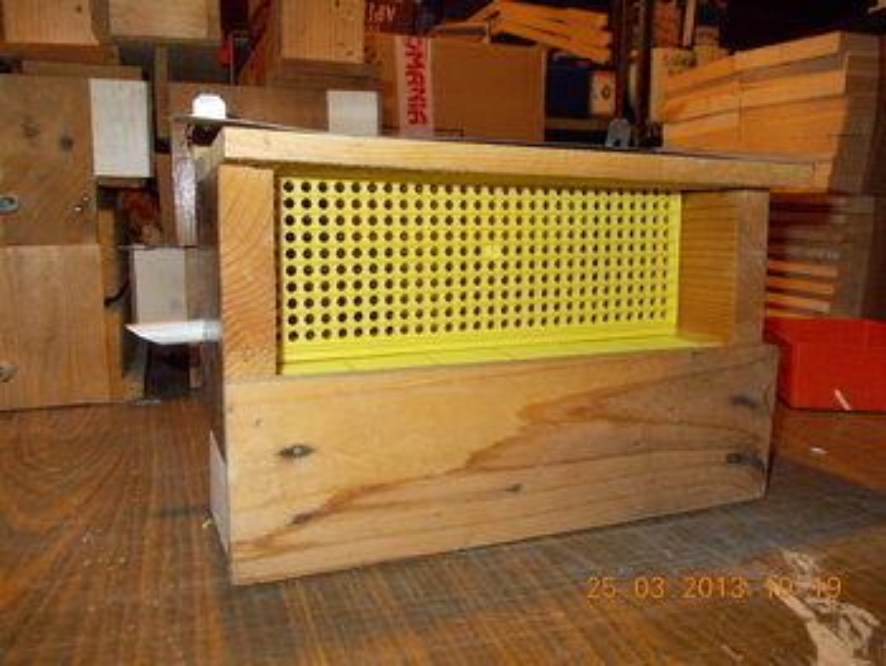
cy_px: 333
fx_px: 717
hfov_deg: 63.4
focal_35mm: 28
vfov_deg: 49.8
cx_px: 443
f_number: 2.7
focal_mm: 4
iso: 200
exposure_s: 1/25
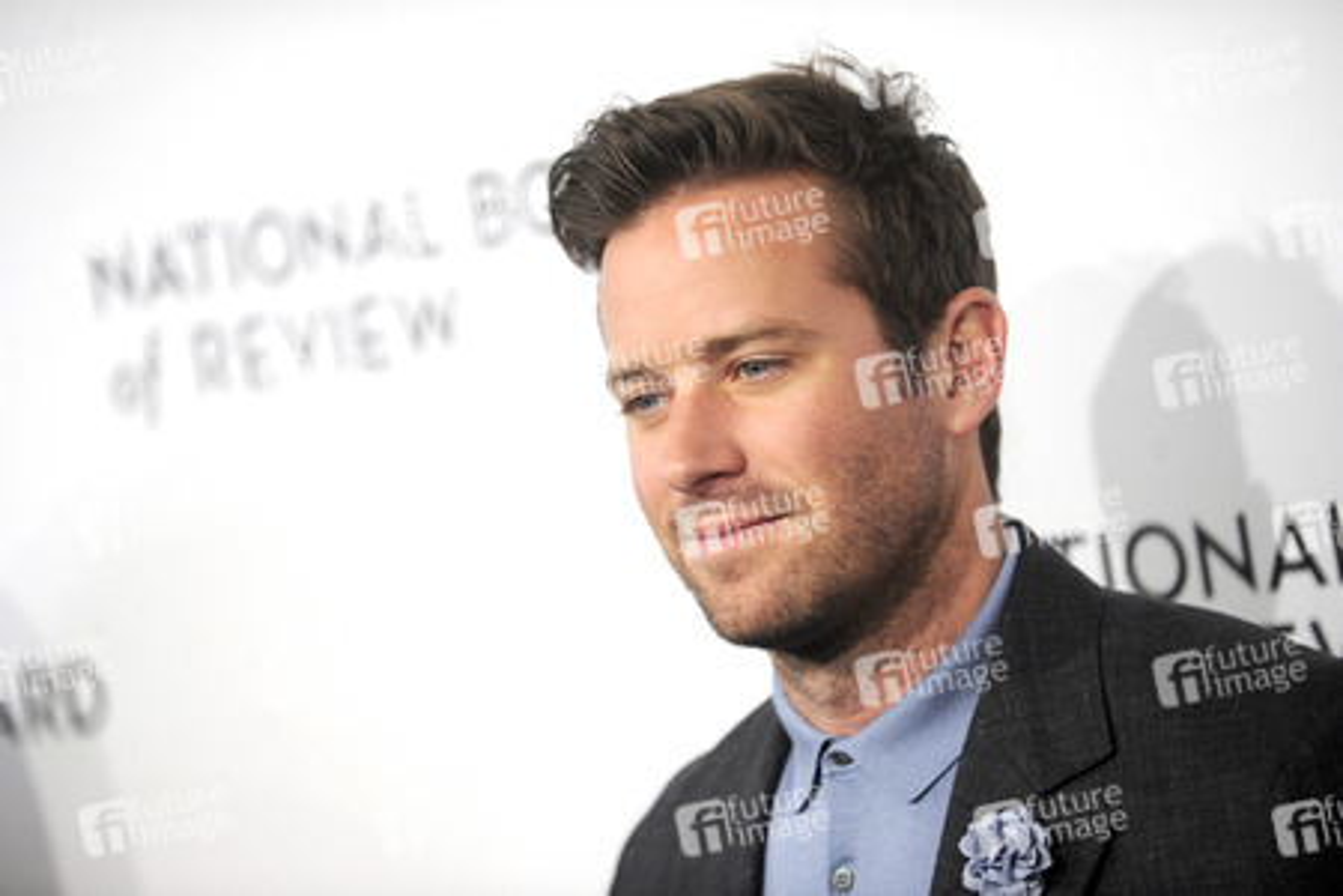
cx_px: 672
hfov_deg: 11.1
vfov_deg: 7.4
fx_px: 6901
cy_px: 448
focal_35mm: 185
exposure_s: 1/200
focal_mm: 185
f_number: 4
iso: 1600
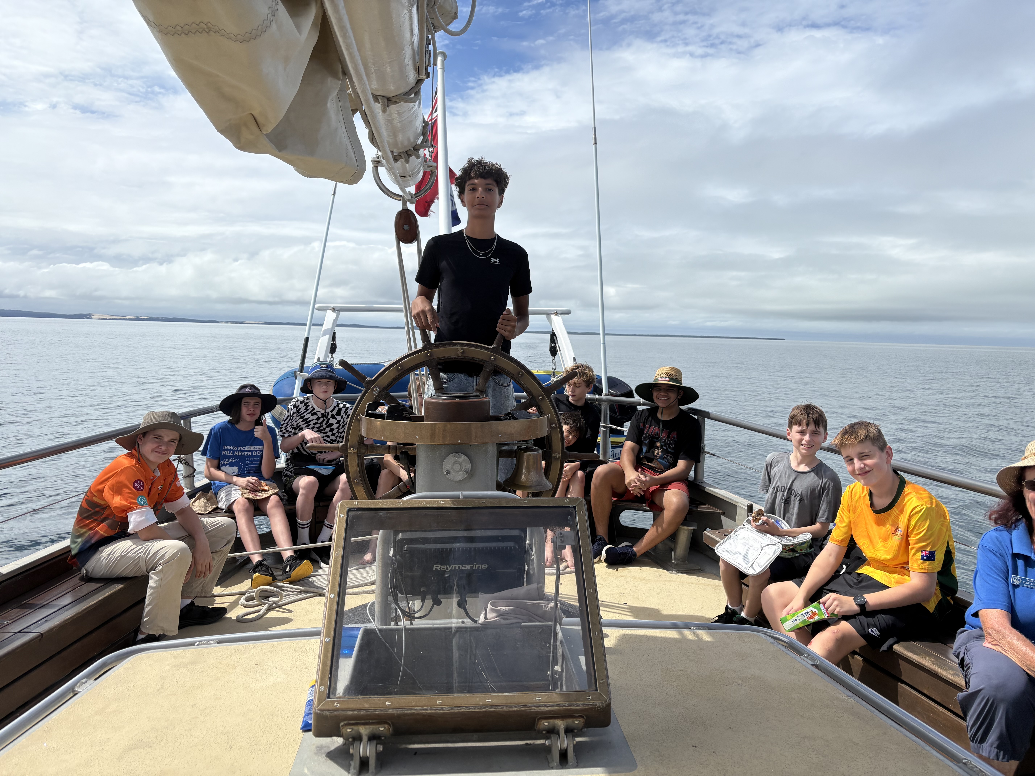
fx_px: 777
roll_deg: -1.0
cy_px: 388
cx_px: 518
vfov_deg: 53.1
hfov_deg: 67.3
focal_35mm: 26
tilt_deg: -3.5
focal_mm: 5.96
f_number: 1.6
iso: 50
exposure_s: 1/5814
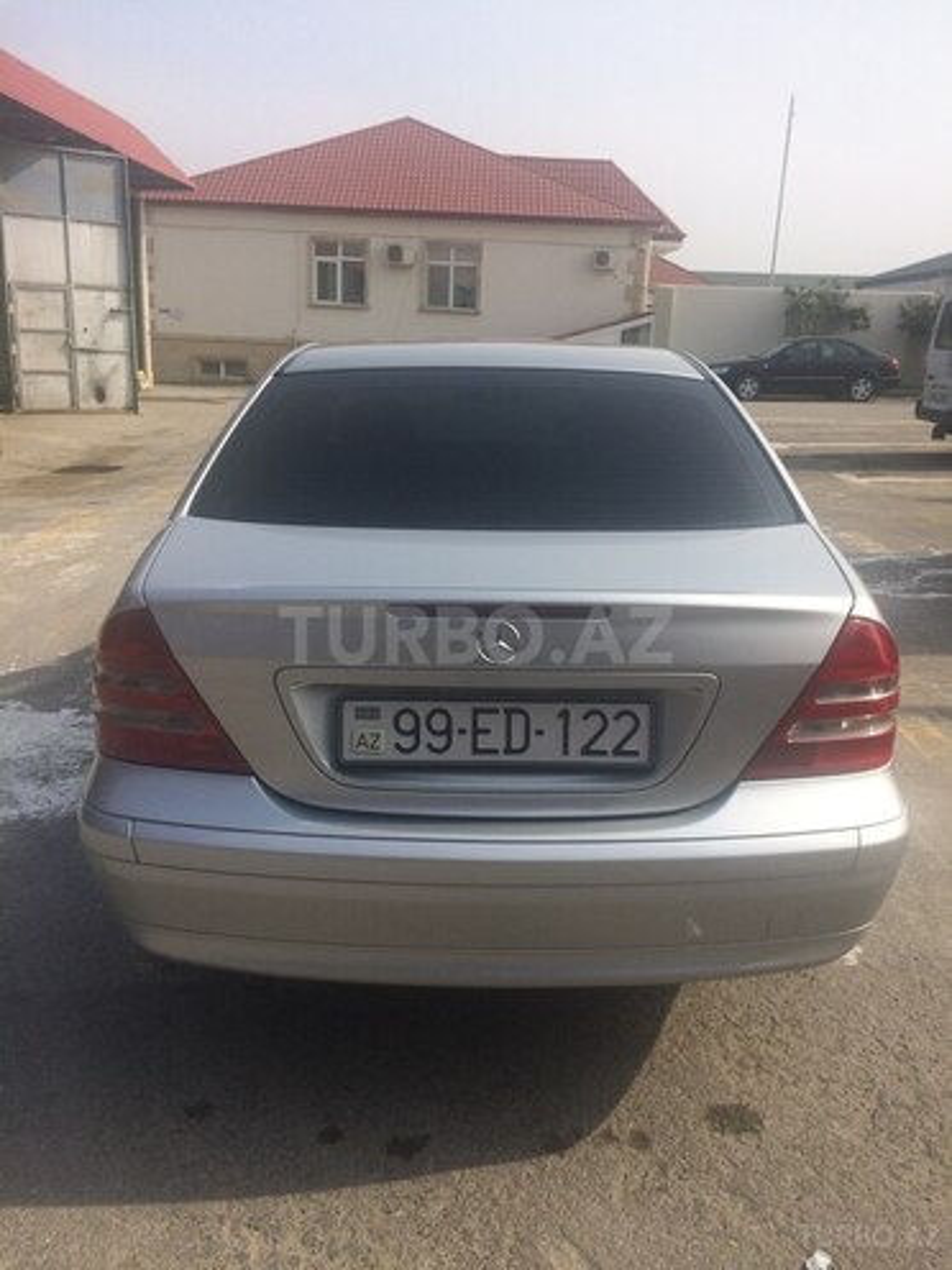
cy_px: 635
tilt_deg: -17.3
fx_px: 1063
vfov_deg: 61.7
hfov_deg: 48.2
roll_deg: -1.2
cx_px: 476
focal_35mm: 29
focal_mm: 4.15
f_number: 2.2
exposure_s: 1/2283
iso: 32
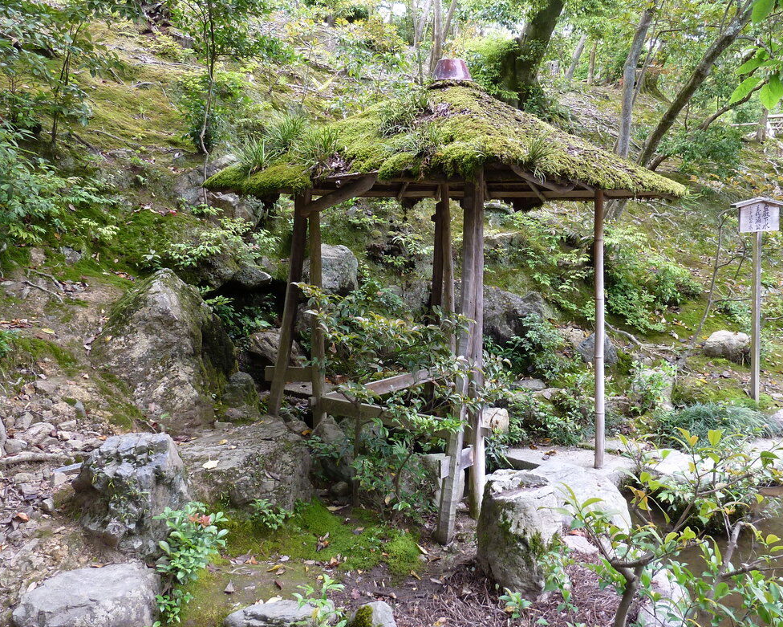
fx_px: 695
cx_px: 456
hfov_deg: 58.4
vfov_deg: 48.5
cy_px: 308
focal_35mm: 30
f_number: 3.3
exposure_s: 1/30
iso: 100
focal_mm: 4.1
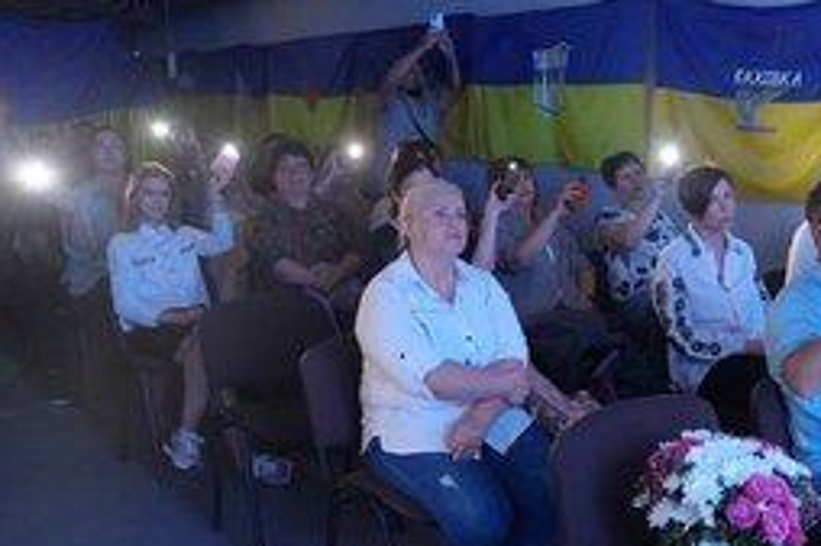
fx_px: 934
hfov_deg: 46.1
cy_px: 328
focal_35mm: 41
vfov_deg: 32.5
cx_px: 592
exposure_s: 1/160
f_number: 3.5
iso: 12800
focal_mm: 26
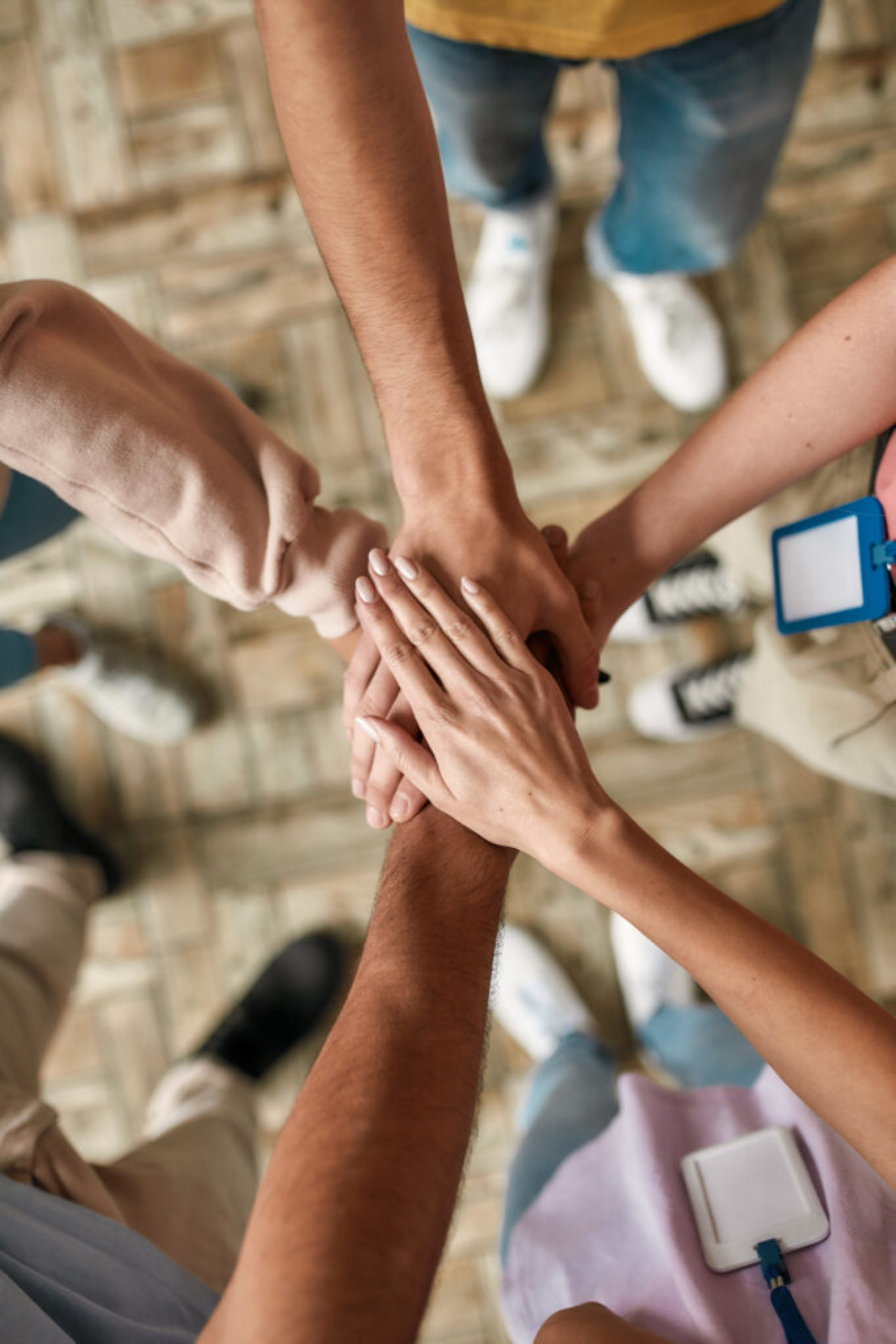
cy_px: 672
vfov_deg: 54.4
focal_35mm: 35
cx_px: 448
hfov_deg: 37.9
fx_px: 1306
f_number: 2.2
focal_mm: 35
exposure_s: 1/80
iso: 640
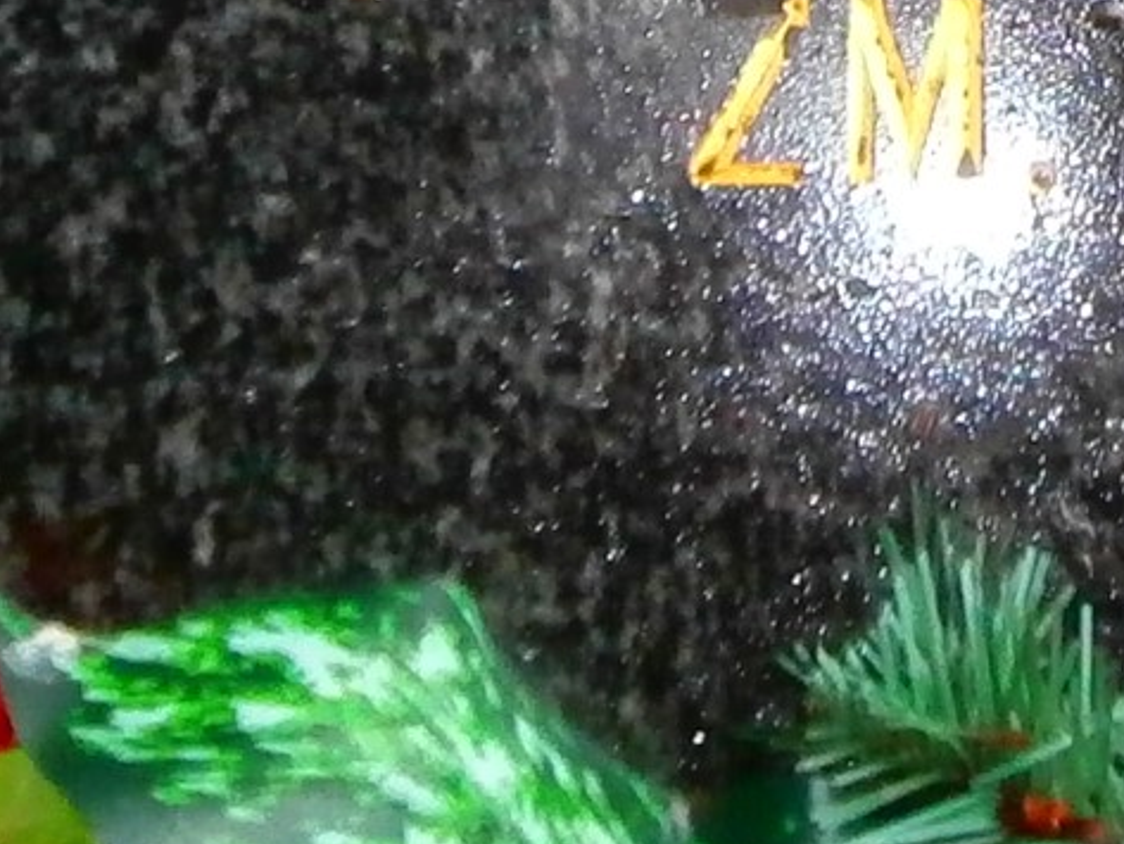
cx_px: 1344
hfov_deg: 10.2
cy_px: -982
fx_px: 6171
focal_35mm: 190
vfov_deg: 7.4
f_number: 3.5
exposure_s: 1/30
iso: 200
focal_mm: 5.36
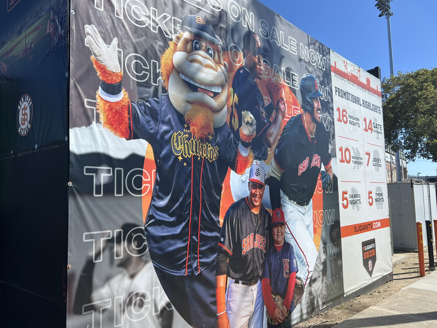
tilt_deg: +3.9
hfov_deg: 63.4
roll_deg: +1.3
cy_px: 163
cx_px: 212
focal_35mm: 28
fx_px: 353
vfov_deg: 49.7
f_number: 1.5
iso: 50
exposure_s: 1/3704
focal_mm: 5.7
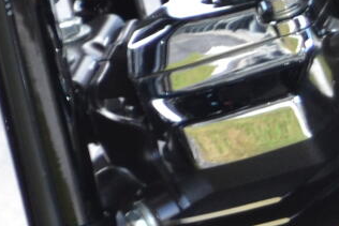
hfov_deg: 3.9
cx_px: 752
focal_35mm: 522
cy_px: 520
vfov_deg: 2.6
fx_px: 4919
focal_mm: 55
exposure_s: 1/100
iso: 400
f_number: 5.6
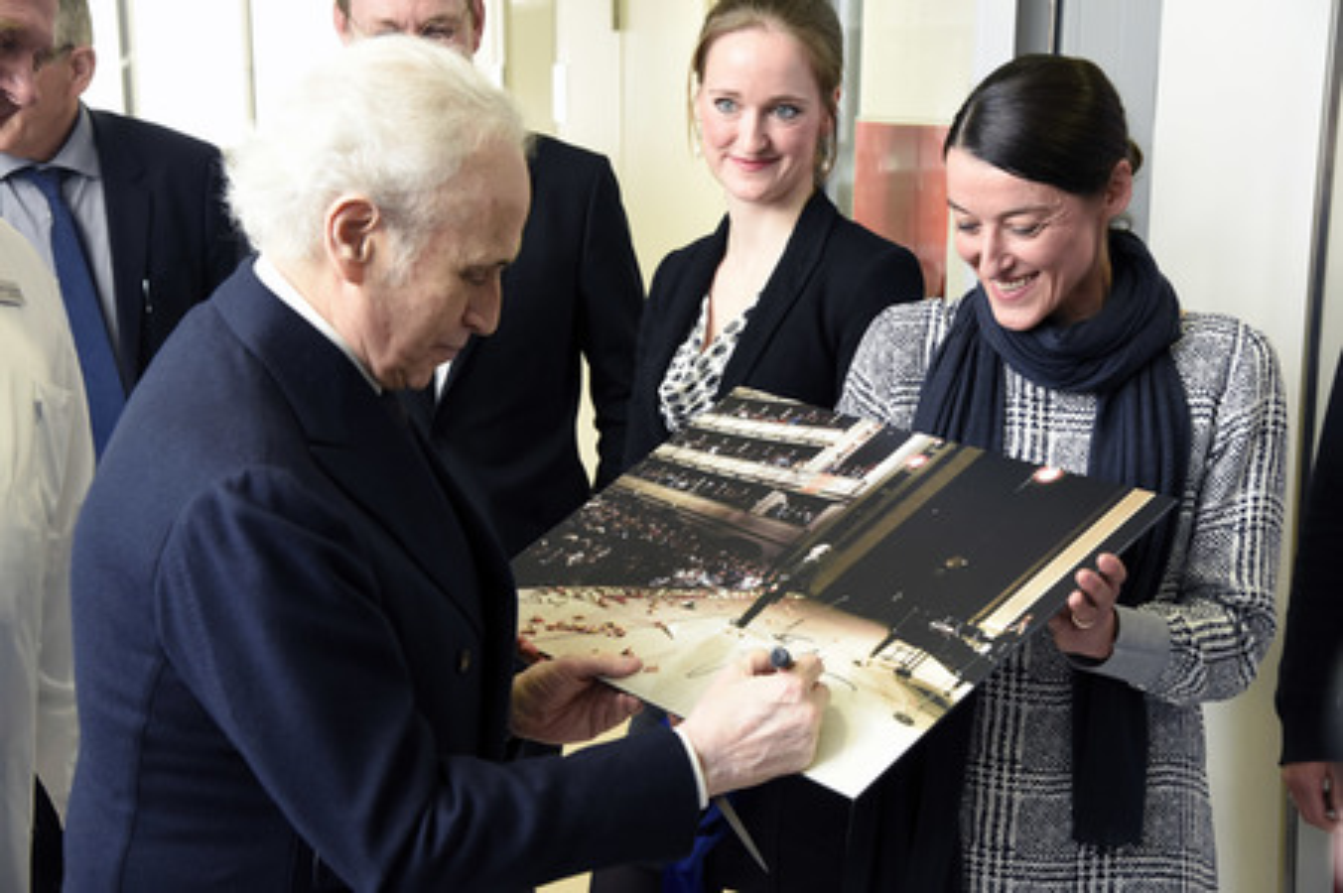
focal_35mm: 58
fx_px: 2162
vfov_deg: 23.3
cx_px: 672
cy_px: 446
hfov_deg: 34.5
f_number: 6.3
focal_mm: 58
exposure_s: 1/100
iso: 3200
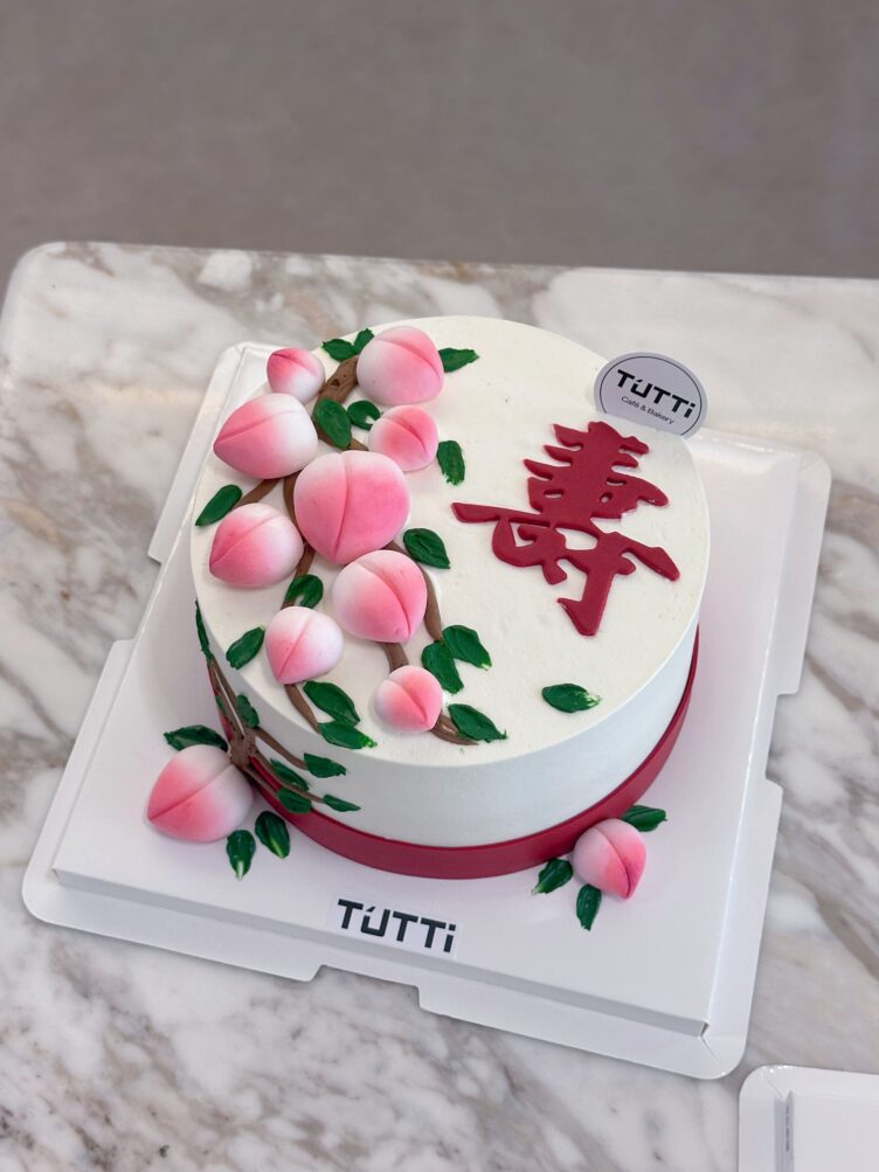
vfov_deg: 38.9
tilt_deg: -61.2
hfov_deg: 29.7
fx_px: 1659
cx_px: 440
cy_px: 583
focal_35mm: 49
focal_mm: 6.86
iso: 125
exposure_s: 1/50
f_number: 1.78
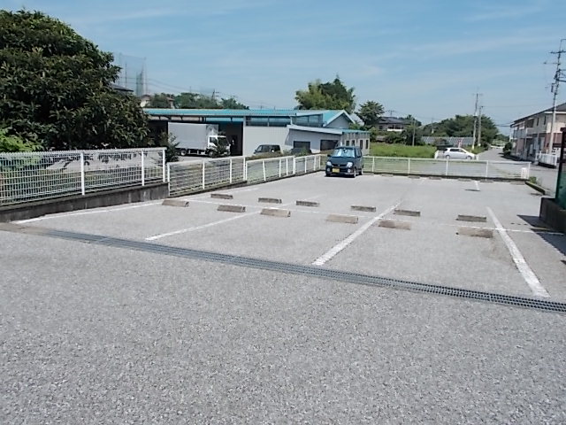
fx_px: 491
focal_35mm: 30
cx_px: 283
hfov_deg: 60.0
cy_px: 212
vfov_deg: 46.8
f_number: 3.4
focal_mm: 5.3
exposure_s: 1/1000
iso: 80
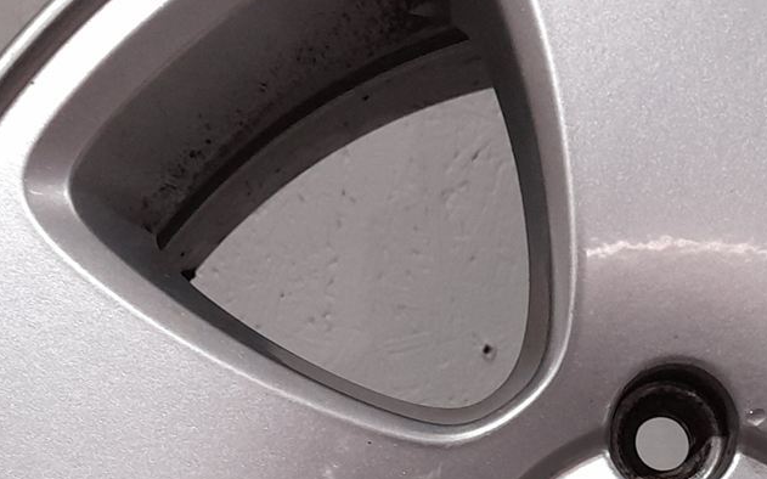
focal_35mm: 86
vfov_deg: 14.2
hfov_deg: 23.8
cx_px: 598
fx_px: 1797
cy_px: 710
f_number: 2
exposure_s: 1/50
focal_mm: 4.6
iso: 125
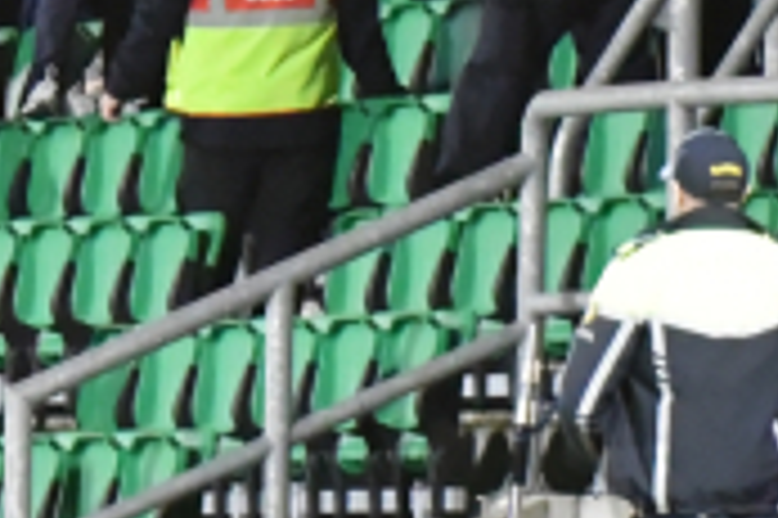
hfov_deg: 2.0
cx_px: -693
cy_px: -363
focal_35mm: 1005
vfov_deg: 1.4
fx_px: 21705
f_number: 4
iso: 14400
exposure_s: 1/1000
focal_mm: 145
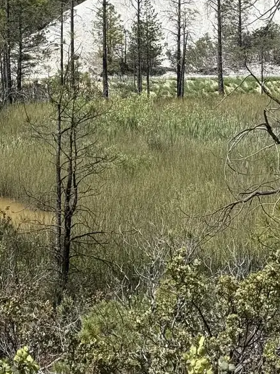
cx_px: 47
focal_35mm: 111
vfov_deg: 17.1
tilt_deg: +2.3
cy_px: -44
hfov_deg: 13.3
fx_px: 1197
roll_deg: -0.4
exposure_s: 1/5208
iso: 80
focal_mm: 6.76
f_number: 1.78
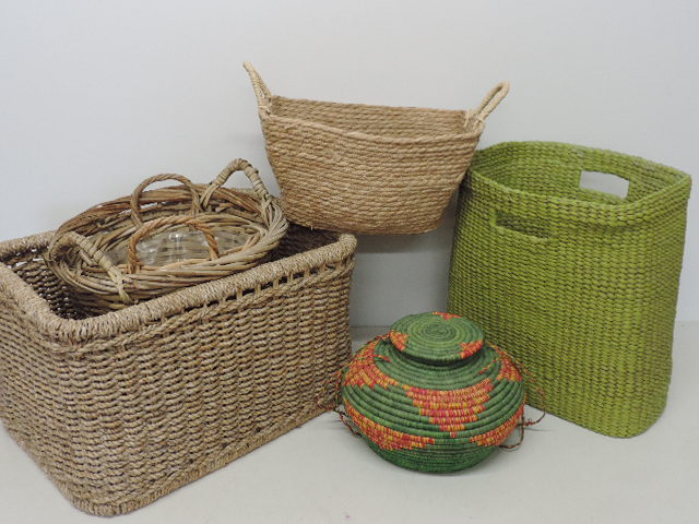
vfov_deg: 36.0
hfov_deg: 46.8
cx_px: 350
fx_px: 808
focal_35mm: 40
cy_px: 262
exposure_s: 1/25
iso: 400
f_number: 3.3
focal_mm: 7.1
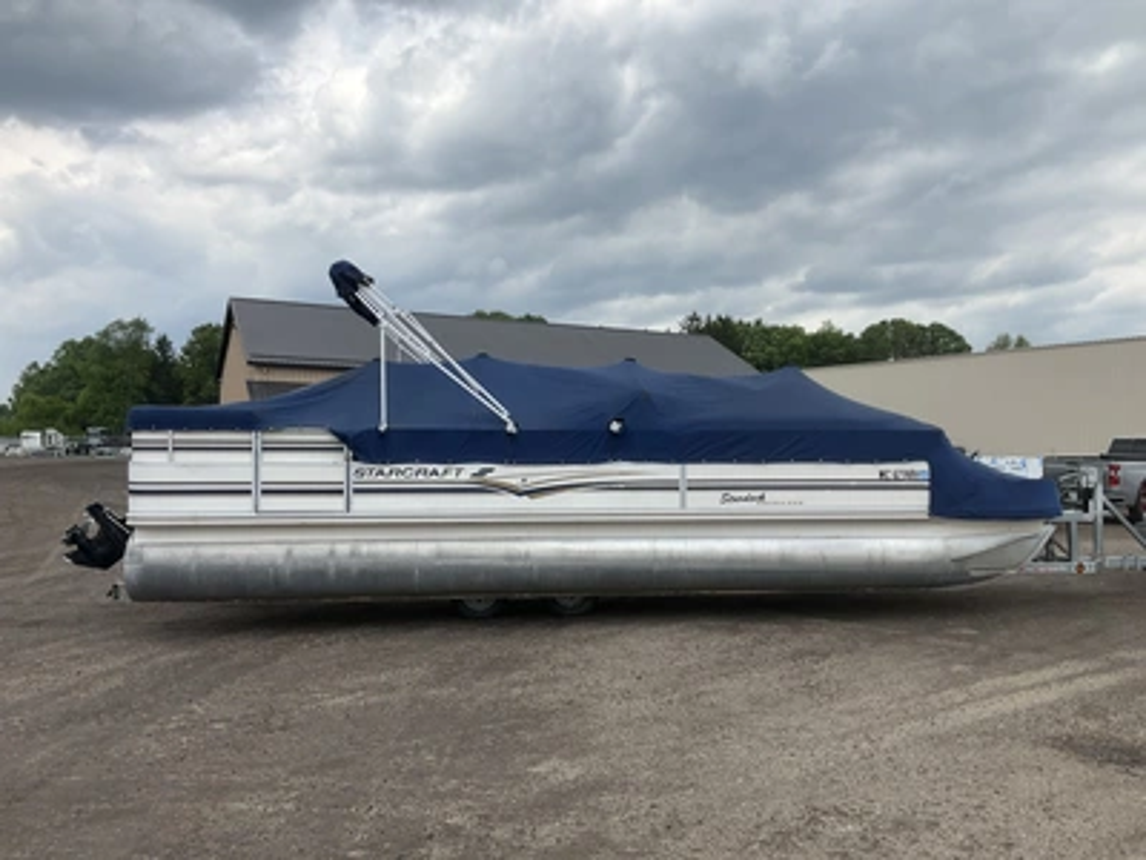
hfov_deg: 61.7
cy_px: 430
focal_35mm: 29
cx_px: 573
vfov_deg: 48.2
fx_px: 960
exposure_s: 1/1912
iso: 25
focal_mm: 3
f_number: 1.8
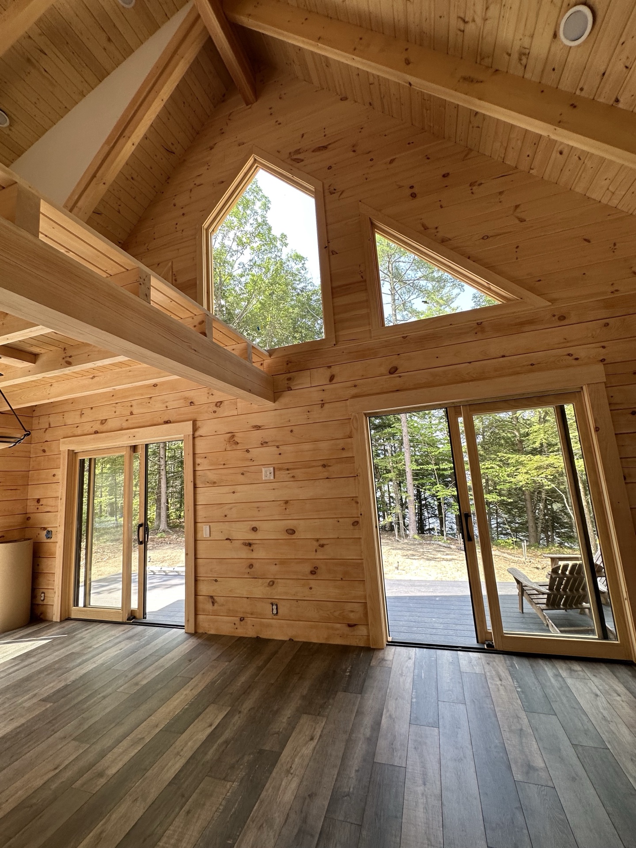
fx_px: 343
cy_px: 424
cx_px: 318
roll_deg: +3.5
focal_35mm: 14
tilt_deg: +9.2
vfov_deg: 102.1
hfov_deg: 85.7
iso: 40
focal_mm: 2.22
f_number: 2.2
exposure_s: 1/113
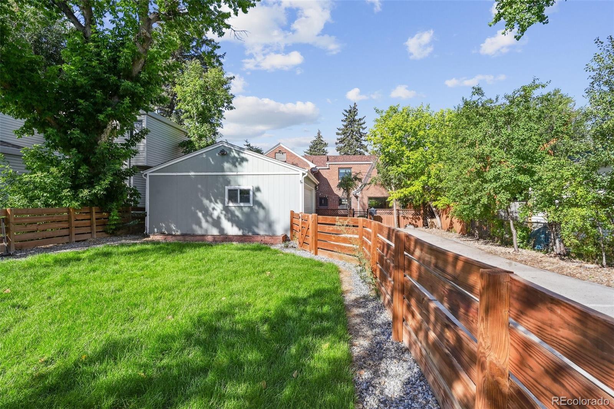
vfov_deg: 70.4
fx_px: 290
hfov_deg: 93.3
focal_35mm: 17
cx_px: 307
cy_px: 204
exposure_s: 1/320
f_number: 10
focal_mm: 17
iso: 400
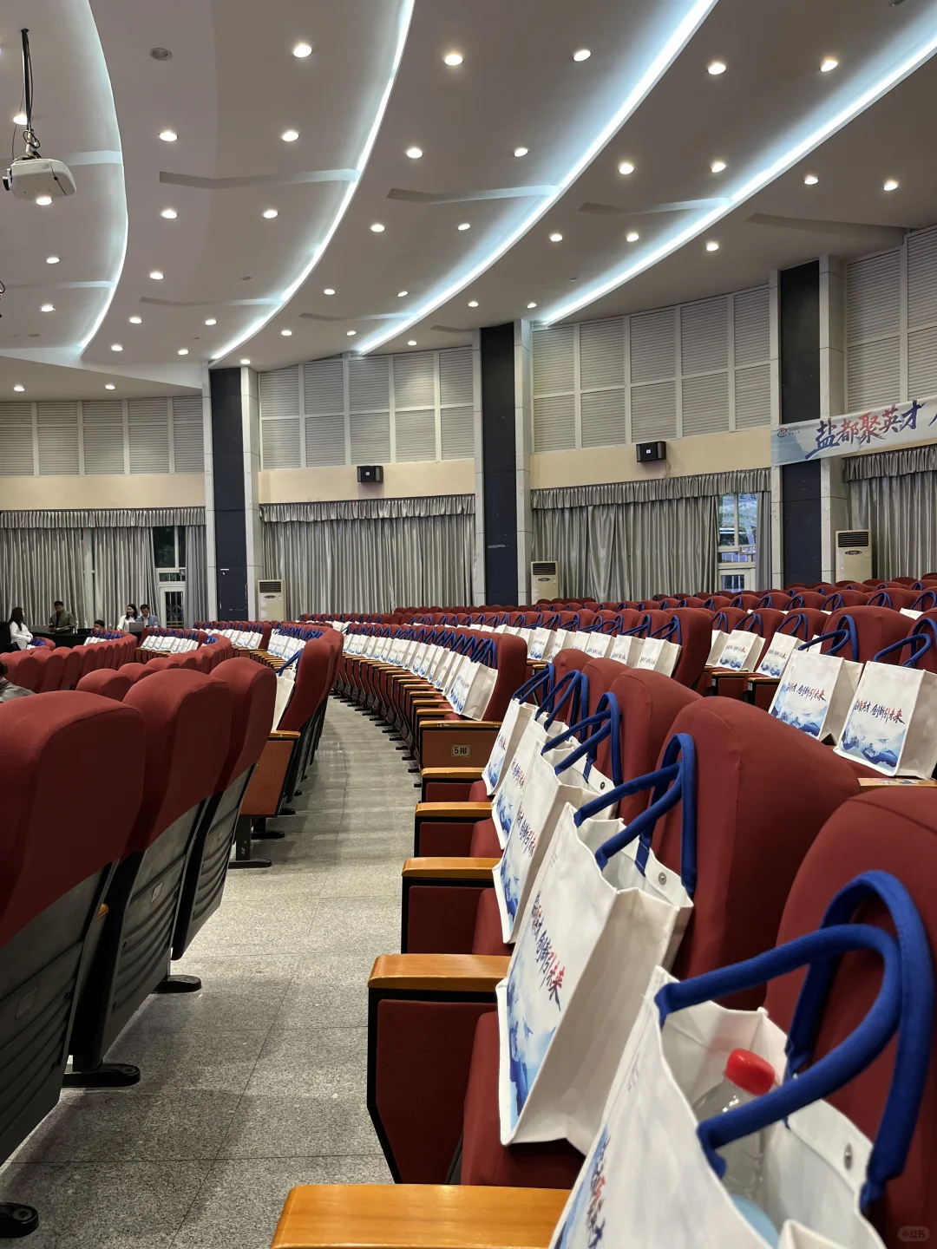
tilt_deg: -1.0
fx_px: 938
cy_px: 624
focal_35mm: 26
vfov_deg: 67.3
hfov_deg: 53.1
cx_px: 468
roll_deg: +2.1
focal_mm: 5.1
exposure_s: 1/100
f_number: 1.6
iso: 125
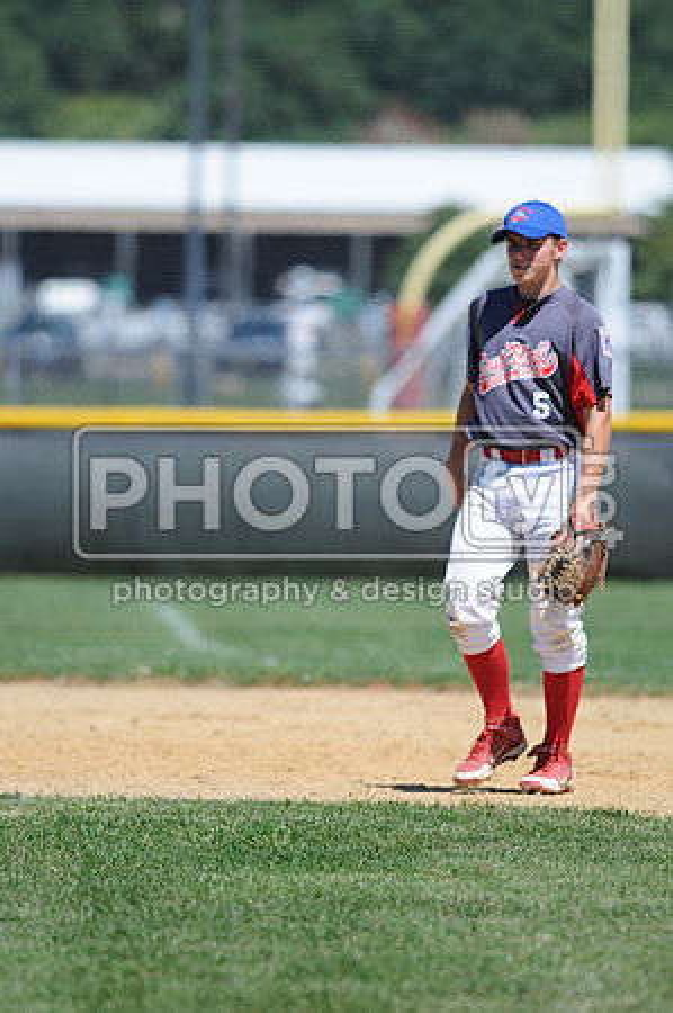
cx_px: 336
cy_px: 506
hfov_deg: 3.0
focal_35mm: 450
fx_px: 12647
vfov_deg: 4.6
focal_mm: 300
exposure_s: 1/2000
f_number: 4
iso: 200
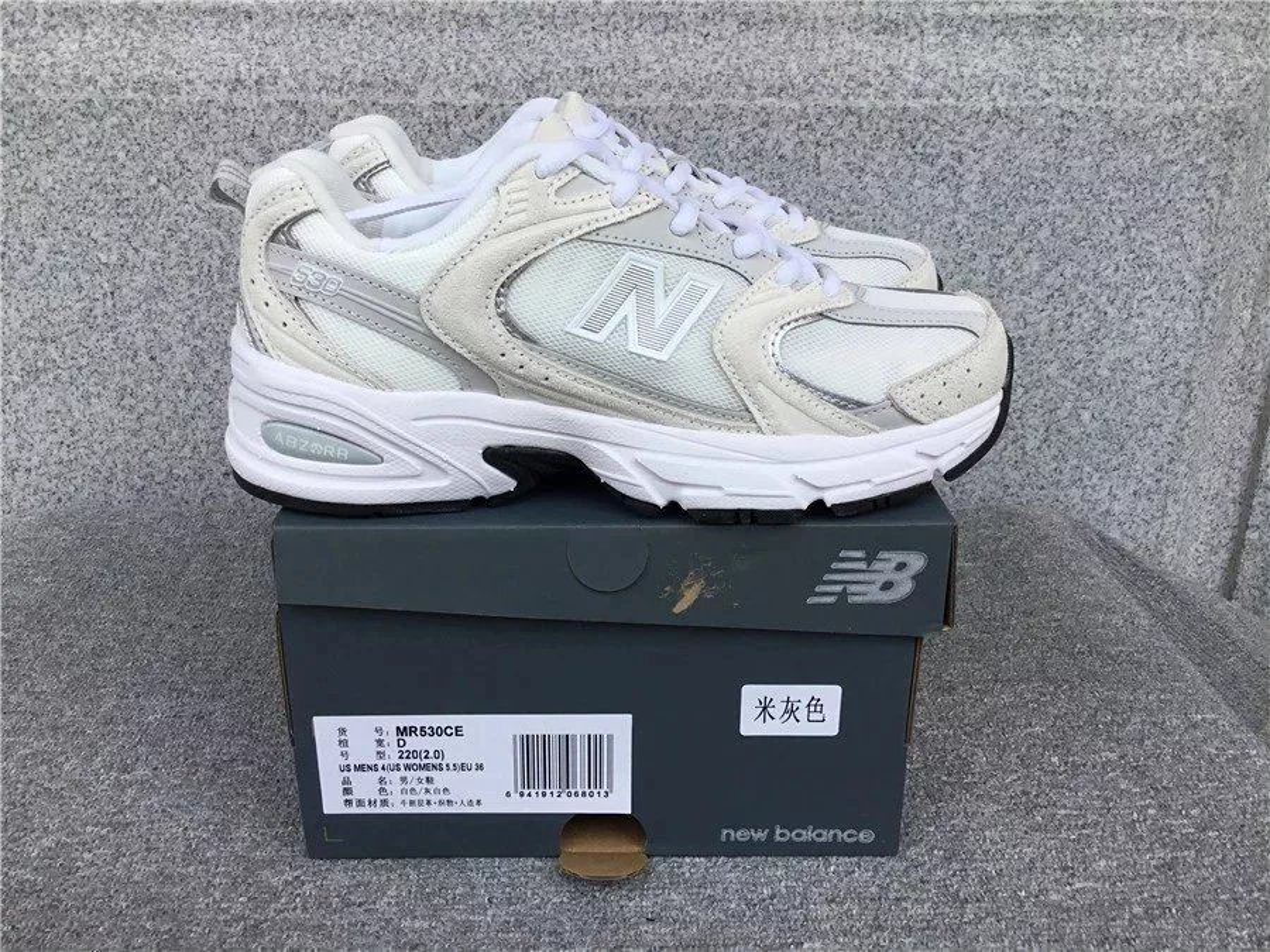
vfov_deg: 45.4
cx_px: 635
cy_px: 476
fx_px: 1137
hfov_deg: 58.4
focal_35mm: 31
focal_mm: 3.3
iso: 25
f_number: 2.4
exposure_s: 1/612
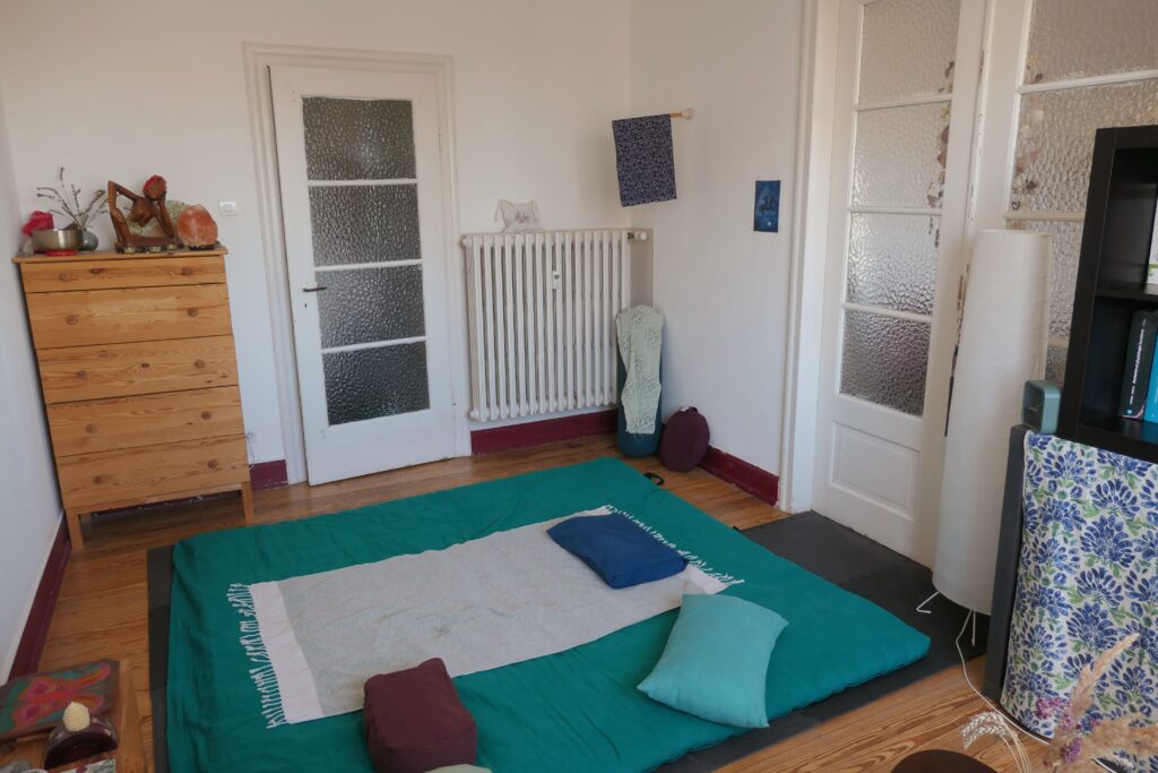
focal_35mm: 24
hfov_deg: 73.7
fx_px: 772
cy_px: 386
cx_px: 579
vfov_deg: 53.1
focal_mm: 8.8
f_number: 3.3
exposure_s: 1/60.2
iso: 200
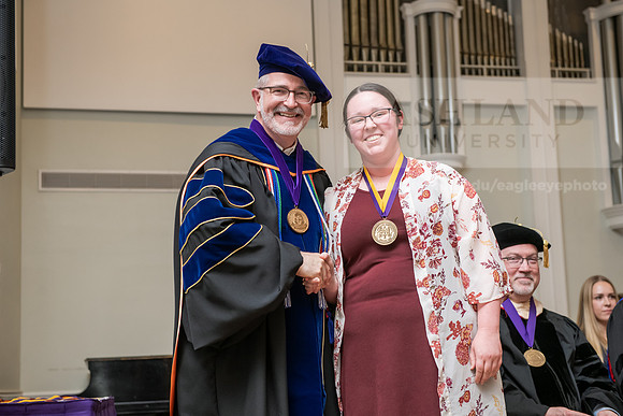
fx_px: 1073
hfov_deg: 32.4
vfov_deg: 21.9
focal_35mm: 62
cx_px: 312
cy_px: 208
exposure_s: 1/200
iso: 1600
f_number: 4.5
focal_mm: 62
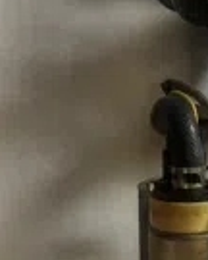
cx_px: 256
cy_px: 221
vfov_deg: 24.8
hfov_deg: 19.2
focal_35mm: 75
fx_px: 577
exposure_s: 1/50
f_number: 1.5
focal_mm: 5.7
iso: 250
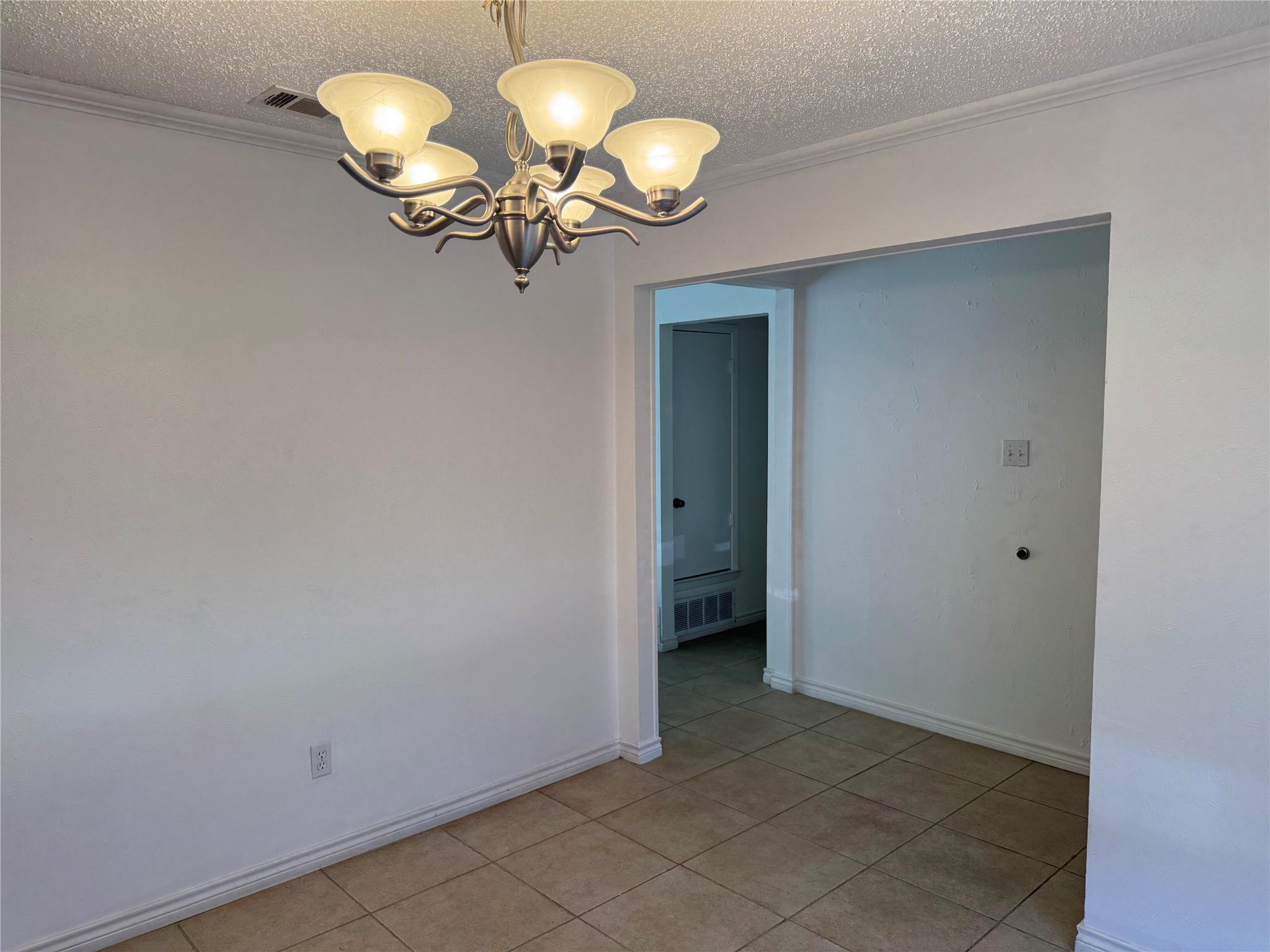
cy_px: 476
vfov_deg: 56.8
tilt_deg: -5.7
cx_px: 635
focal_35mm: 24
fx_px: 881
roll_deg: +0.7
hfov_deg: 71.6
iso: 125
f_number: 1.78
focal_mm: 6.76
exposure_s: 1/120
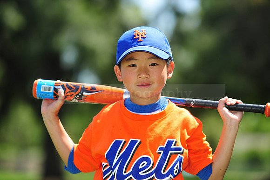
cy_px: 90
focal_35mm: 200
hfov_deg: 10.3
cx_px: 135
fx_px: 1499
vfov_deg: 6.9
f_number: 4.5
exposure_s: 1/640
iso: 200
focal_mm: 200
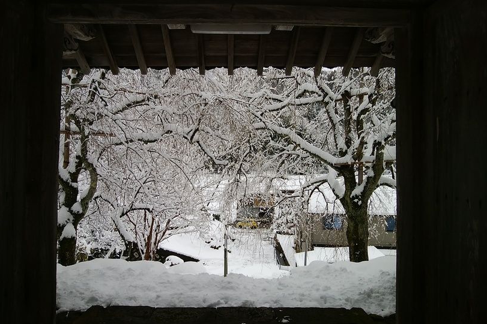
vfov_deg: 55.0
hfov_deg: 76.1
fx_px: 311
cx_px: 243
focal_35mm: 23
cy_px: 154
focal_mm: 3
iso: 32
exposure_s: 1/204
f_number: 2
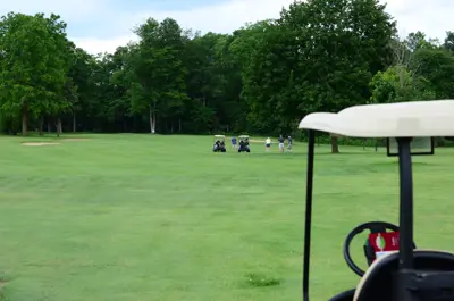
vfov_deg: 13.4
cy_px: 150
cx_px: 227
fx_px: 1284
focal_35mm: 102
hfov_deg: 20.1
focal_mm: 68
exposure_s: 1/800
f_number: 8
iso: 640
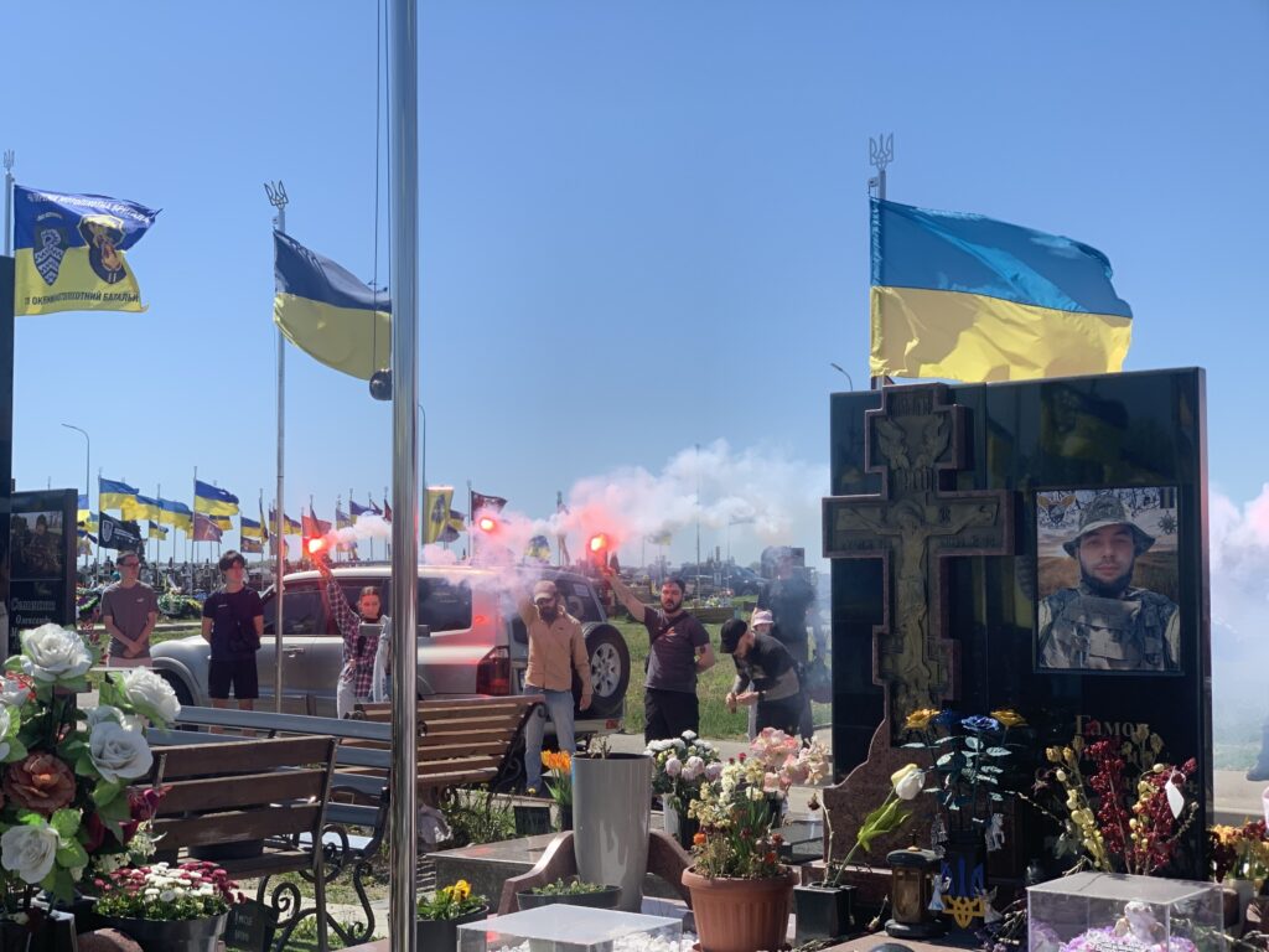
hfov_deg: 36.8
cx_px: 634
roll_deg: +0.1
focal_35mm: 52
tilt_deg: +5.2
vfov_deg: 28.0
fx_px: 1906
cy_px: 476
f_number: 2.4
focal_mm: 6
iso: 16
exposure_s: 1/1089
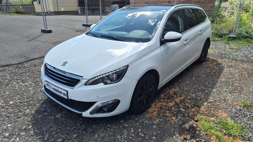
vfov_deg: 44.4
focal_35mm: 26
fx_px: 174
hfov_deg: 71.9
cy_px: 70
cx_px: 124
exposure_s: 1/976
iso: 25
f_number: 1.8
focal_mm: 5.4
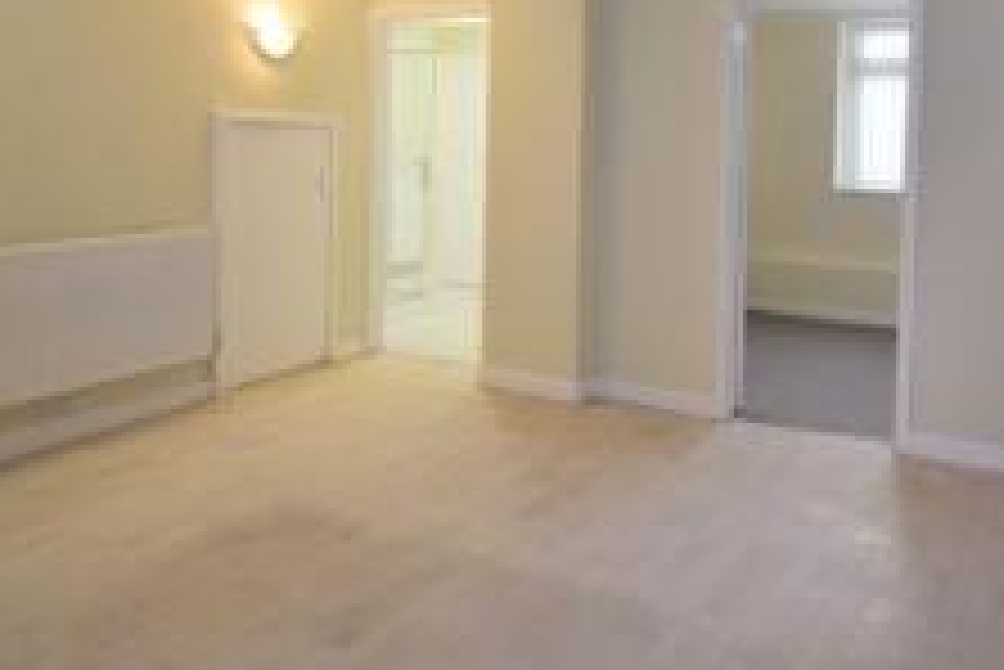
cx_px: 558
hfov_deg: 58.5
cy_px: 160
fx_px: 893
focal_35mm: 32
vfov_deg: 39.9
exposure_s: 1/50
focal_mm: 10
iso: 400
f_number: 4.5
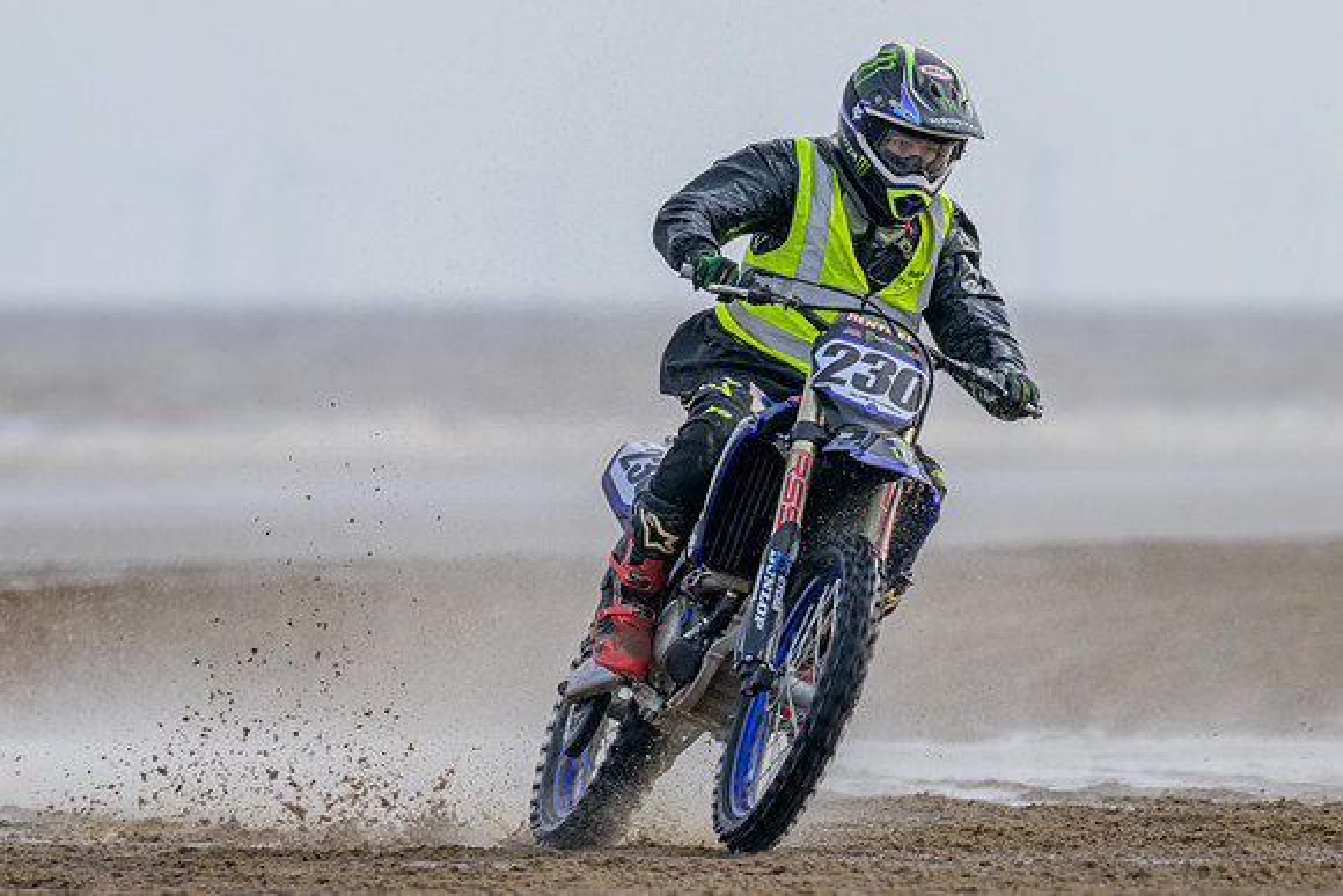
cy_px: 477
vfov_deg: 1.4
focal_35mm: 959
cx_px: 672
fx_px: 35767
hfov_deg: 2.2
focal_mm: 600
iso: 360
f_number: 8
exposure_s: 1/640
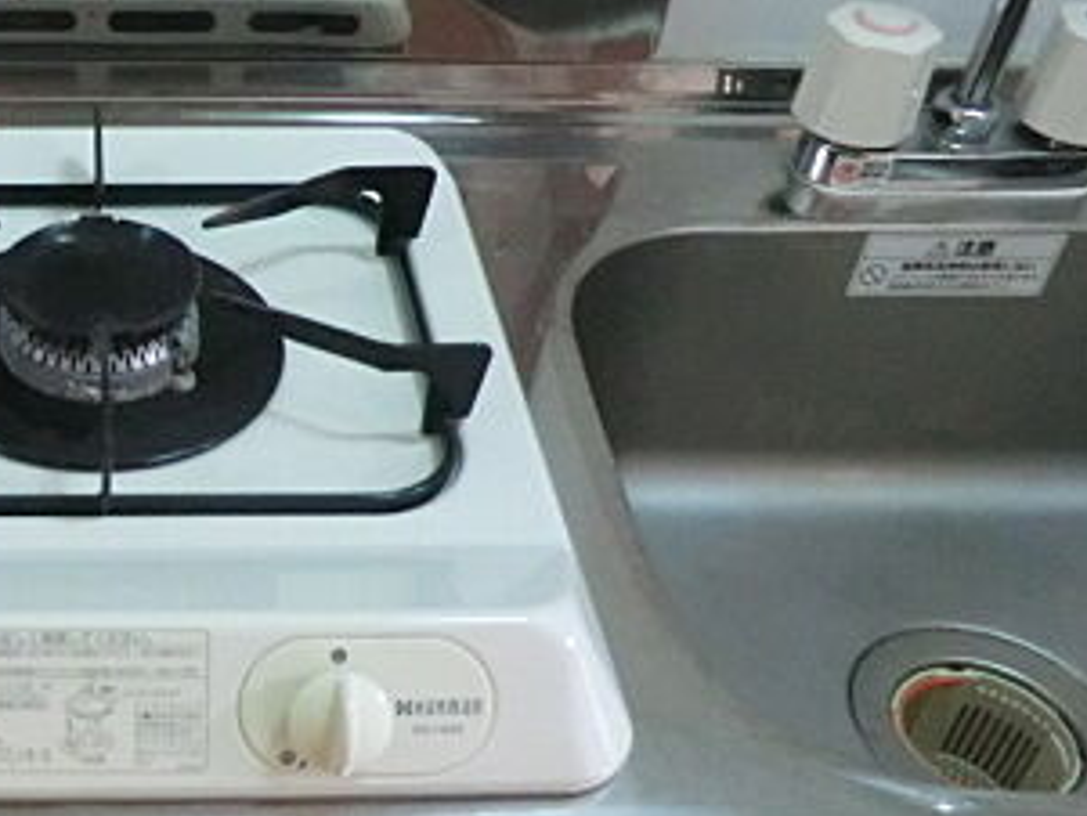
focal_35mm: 51
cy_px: 487
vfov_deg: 28.5
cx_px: 7
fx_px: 1602
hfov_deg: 34.2
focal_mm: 4.3
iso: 640
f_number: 3.2
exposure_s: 1/60
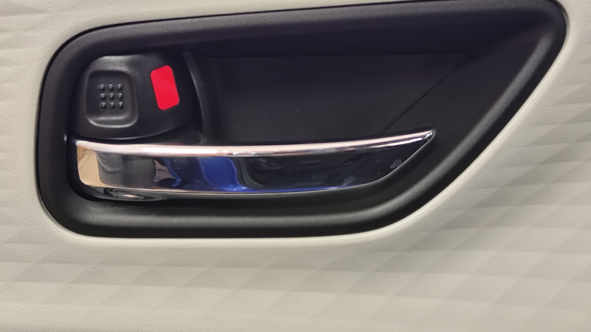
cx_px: 295
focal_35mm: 51
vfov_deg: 23.5
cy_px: 148
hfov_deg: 40.6
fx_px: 799
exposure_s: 1/25
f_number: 1.65
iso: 1000
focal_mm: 6.19
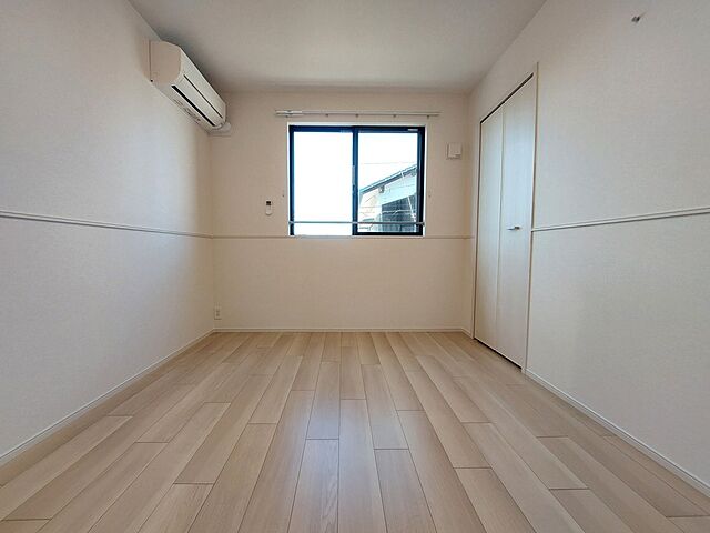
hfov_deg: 106.2
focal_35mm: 13
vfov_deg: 89.9
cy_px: 266
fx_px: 267
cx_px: 355
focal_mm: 1.74
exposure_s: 1/60
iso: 100
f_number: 2.2
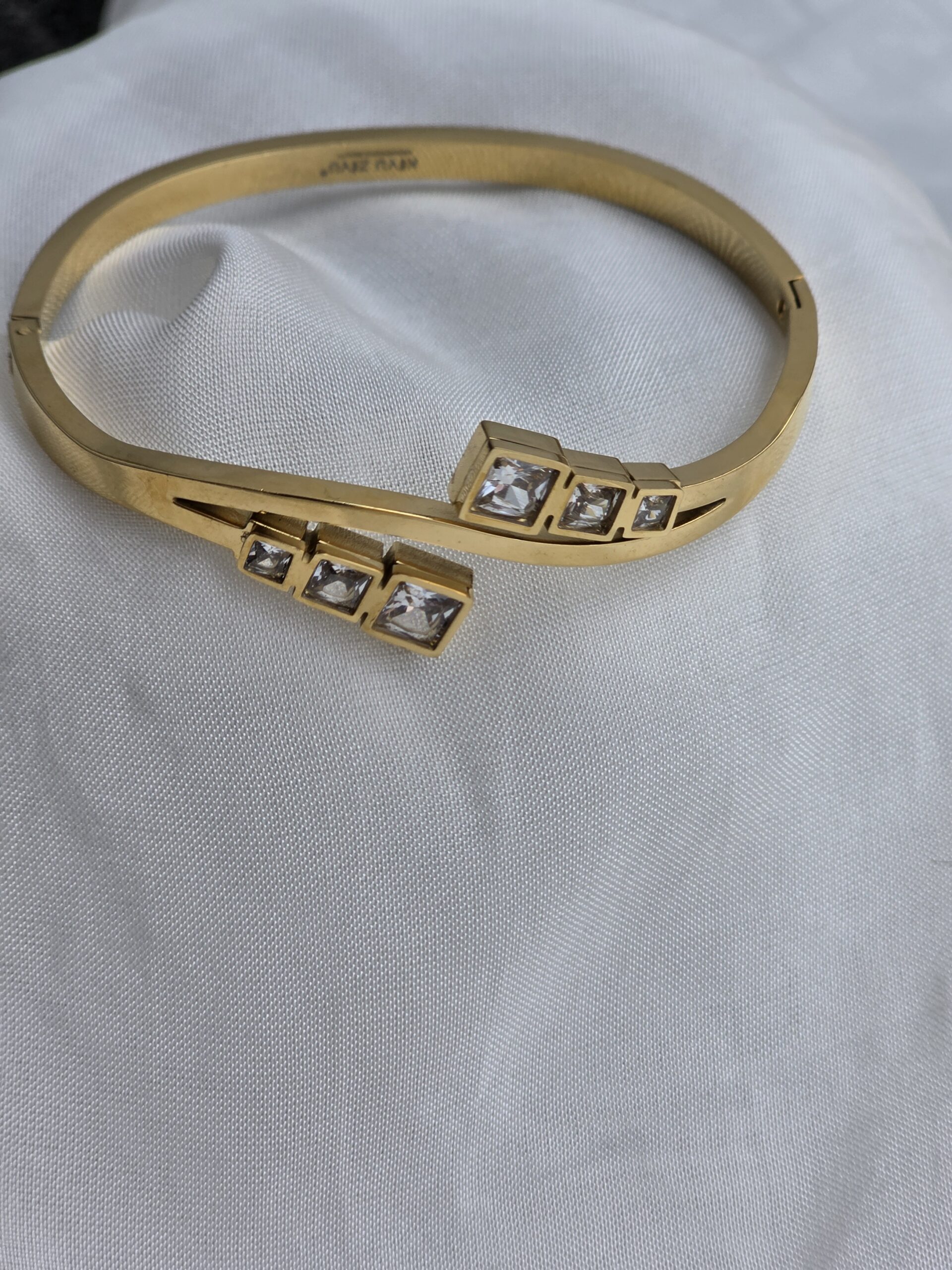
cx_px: 476
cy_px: 635
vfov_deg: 28.2
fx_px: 2530
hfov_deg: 21.3
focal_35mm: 69
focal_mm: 7.9
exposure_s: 1/2134
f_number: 2.4
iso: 50
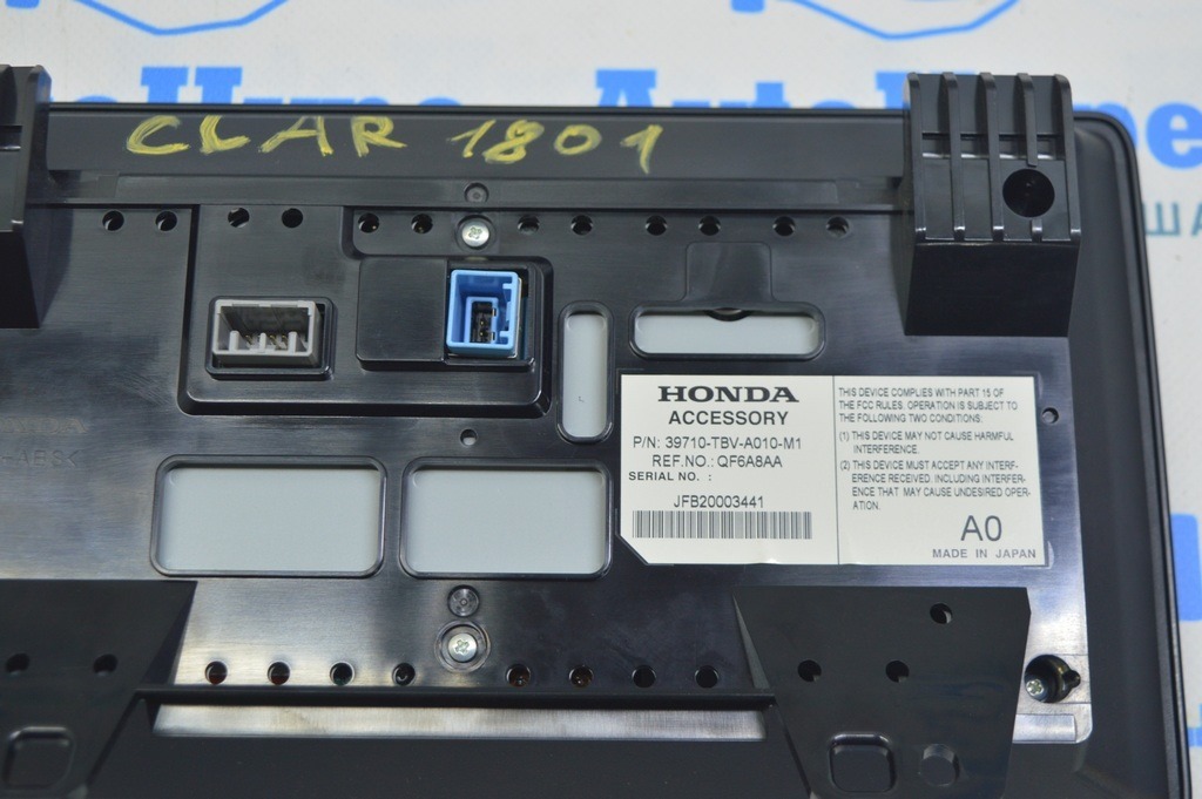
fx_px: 1802
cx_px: 601
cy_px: 400
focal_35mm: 54
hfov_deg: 36.9
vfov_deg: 25.0
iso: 400
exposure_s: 1/25
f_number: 5.6
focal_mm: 36
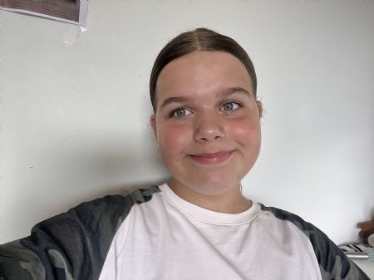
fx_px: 248
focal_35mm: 23
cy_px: 140
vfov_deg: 58.8
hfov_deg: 74.0
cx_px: 187
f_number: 2.2
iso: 100
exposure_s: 1/92
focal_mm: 2.71
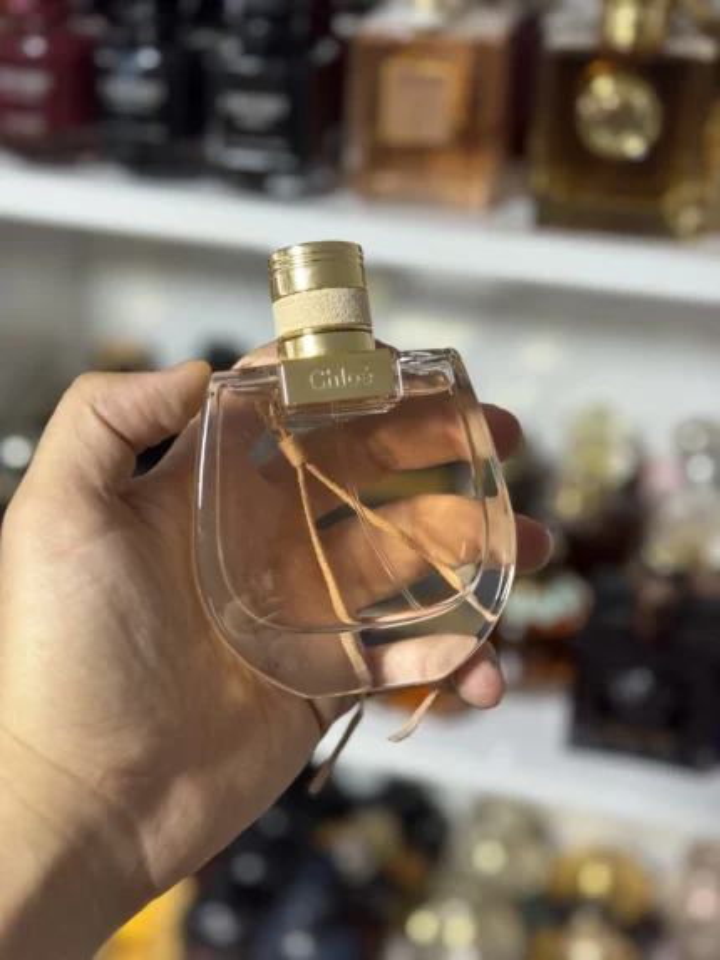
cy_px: 480
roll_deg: -2.7
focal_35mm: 48
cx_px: 360
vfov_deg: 39.6
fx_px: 1331
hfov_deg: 30.3
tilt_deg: -25.7
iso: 160
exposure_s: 1/50
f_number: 1.78
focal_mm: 6.76
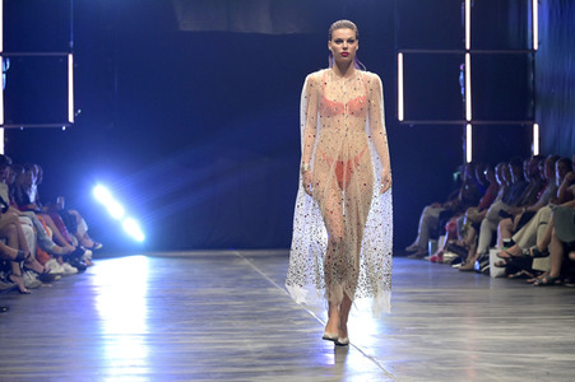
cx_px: 288
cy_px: 191
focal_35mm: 110
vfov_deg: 12.4
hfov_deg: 18.6
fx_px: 1756
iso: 8000
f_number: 5.6
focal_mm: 110
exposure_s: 1/500
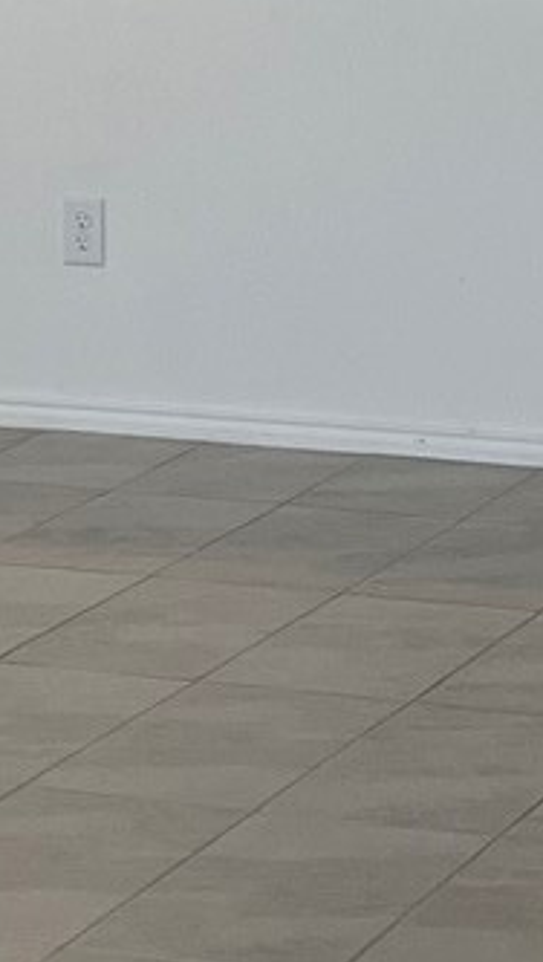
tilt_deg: -1.9
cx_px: -144
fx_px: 4441
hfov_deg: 6.9
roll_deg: +0.8
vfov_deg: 12.1
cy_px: -116
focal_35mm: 174
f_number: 1.5
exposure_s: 1/120
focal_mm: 5.7
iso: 50
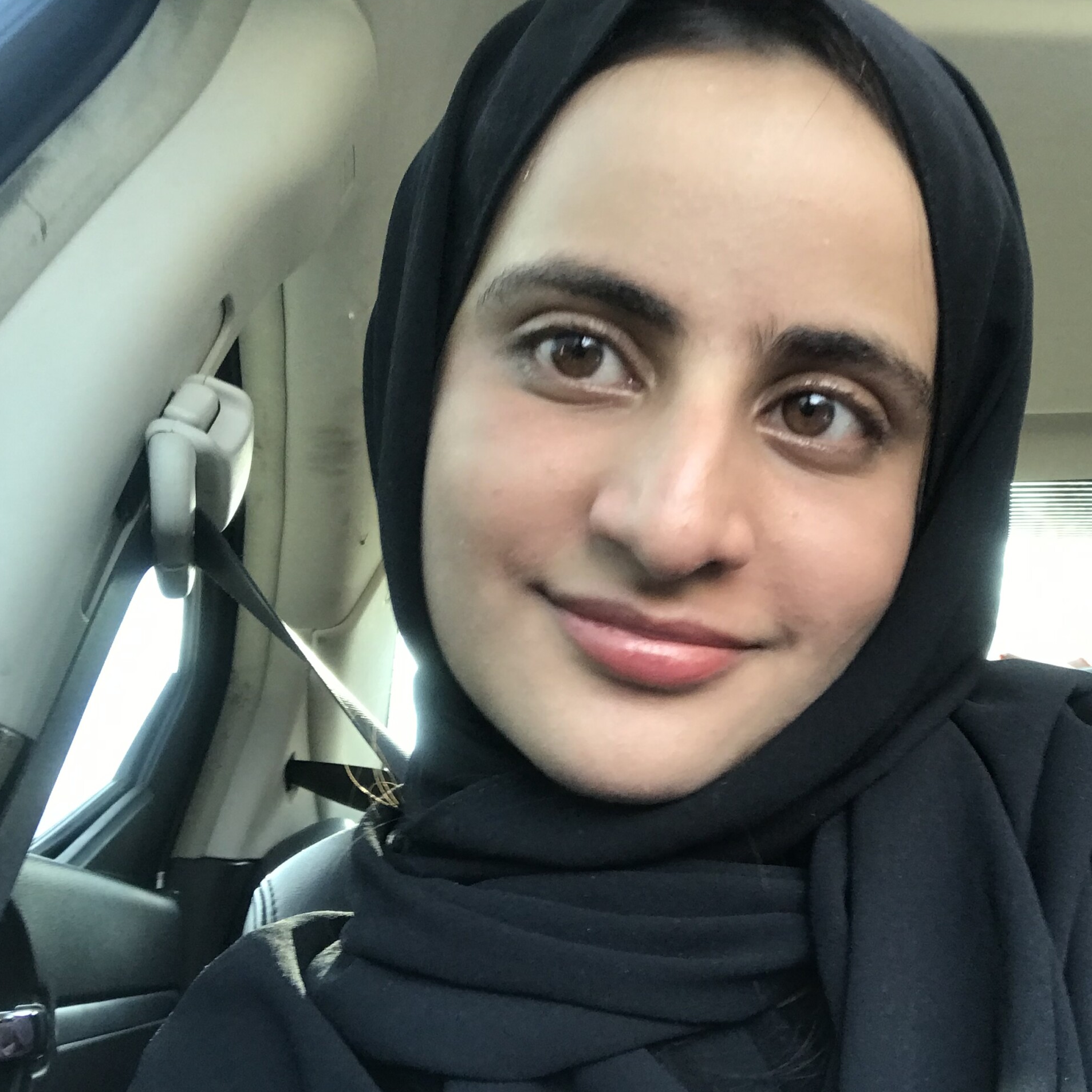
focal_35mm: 38
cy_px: 548
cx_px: 709
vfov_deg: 43.9
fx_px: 1356
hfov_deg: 43.4
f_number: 2.2
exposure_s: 1/30
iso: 50
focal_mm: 2.87
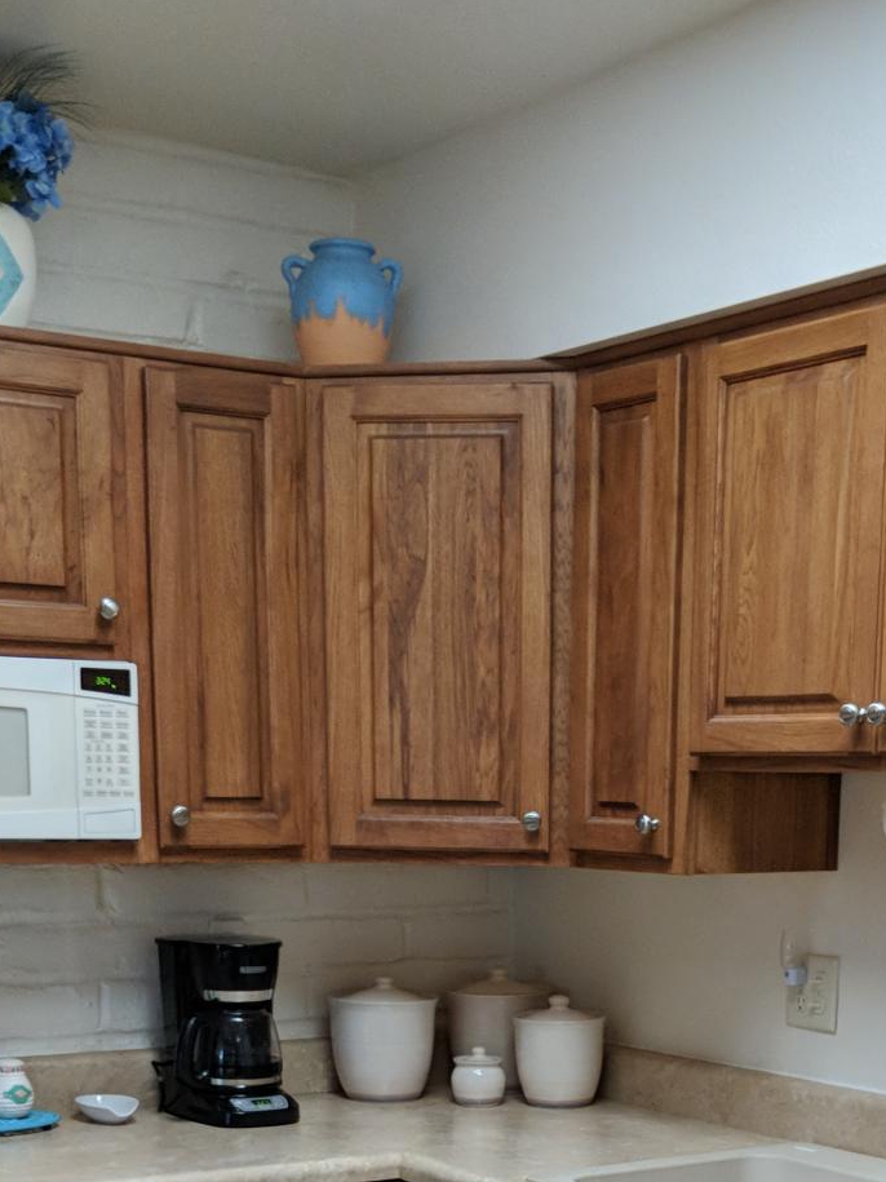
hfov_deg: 24.8
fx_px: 2014
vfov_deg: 30.2
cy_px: 1204
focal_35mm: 59
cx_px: 546
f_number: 1.8
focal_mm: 4.44
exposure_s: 1/60
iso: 227
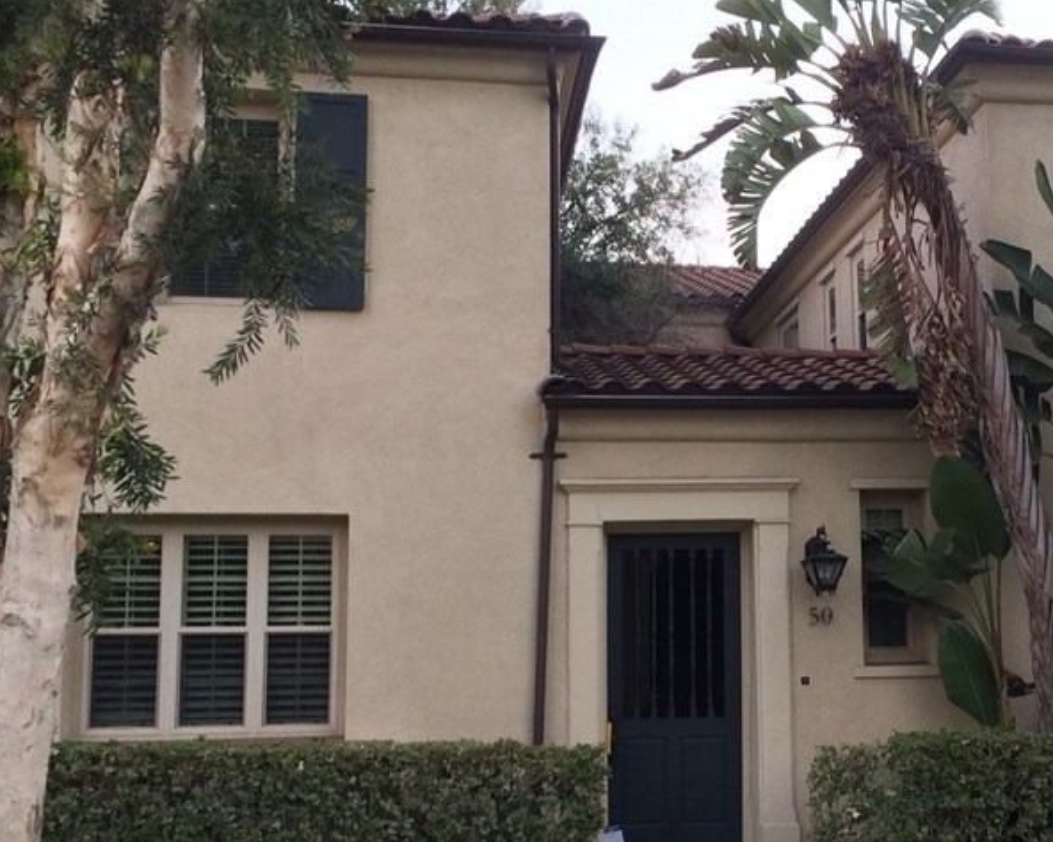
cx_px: 660
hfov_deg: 37.8
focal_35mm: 49
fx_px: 1526
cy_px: 475
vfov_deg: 30.8
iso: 100
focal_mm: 4.15
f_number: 2.2
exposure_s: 1/30
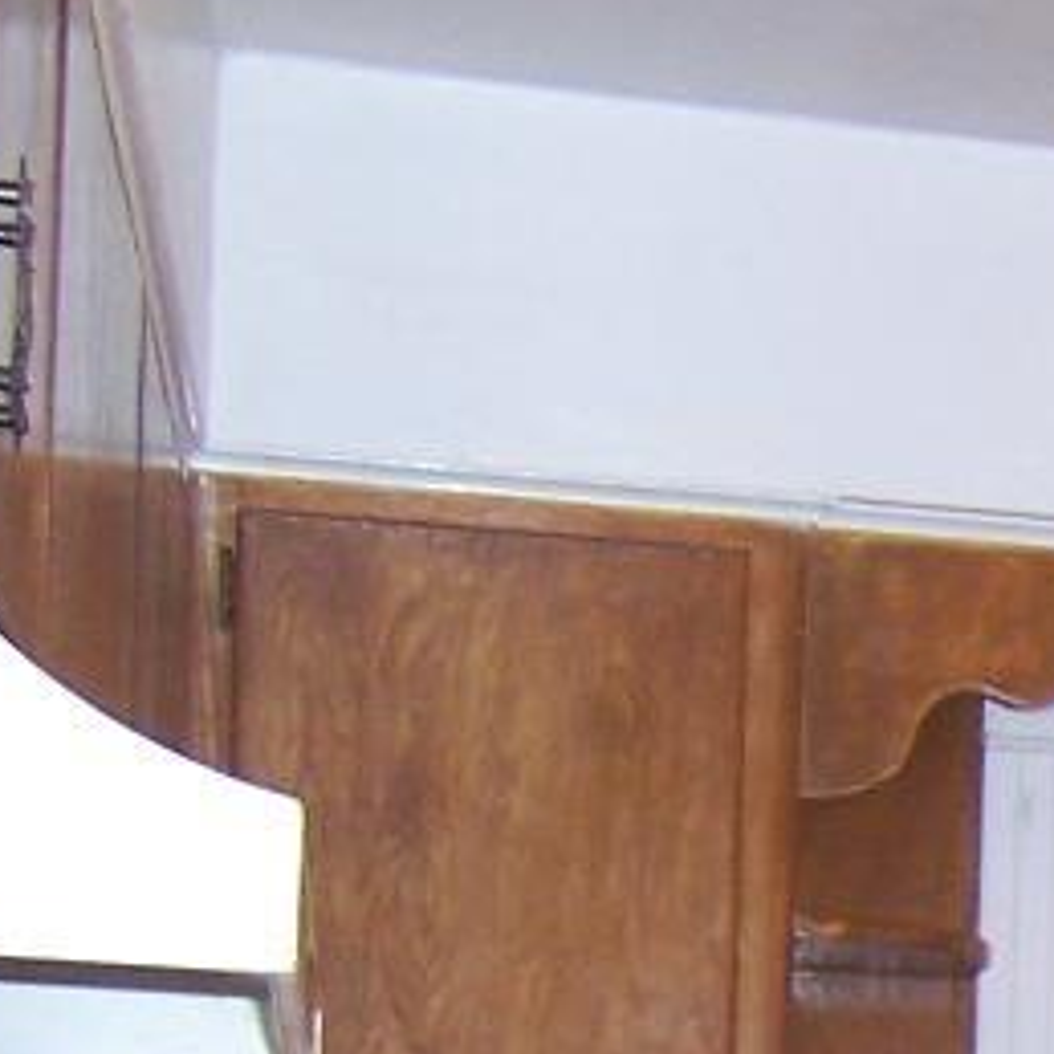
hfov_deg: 11.7
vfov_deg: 12.3
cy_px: 1555
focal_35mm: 135
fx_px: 4651
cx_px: 2055
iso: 140
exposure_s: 1/60
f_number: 2.8
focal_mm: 5.5
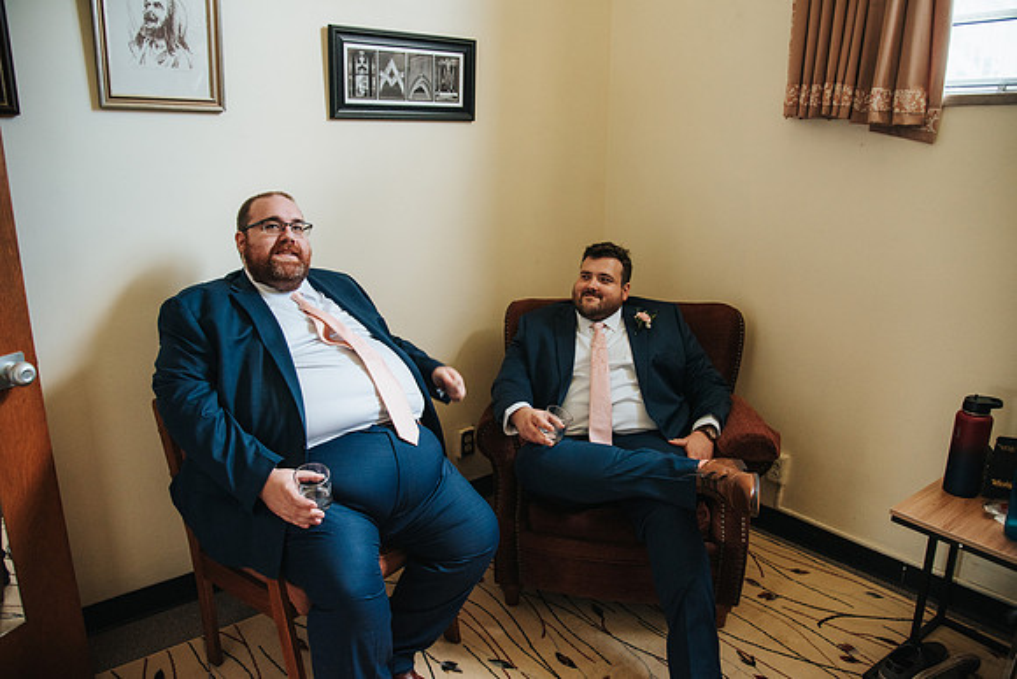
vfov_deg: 51.7
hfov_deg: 71.9
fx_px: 701
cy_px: 340
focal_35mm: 25
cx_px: 508
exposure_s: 1/200
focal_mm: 24
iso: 1000
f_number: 4
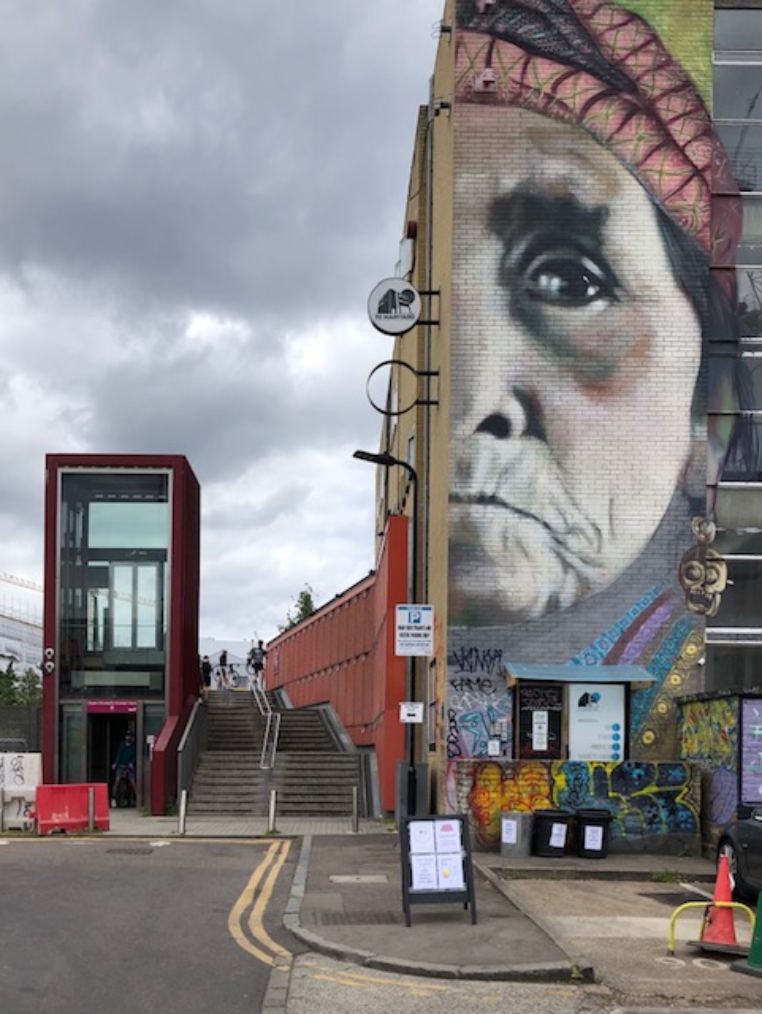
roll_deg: -0.4
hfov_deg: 49.8
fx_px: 821
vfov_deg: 63.4
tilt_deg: +16.7
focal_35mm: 28
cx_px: 381
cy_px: 507
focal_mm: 3.99
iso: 20
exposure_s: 1/1919
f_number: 1.8
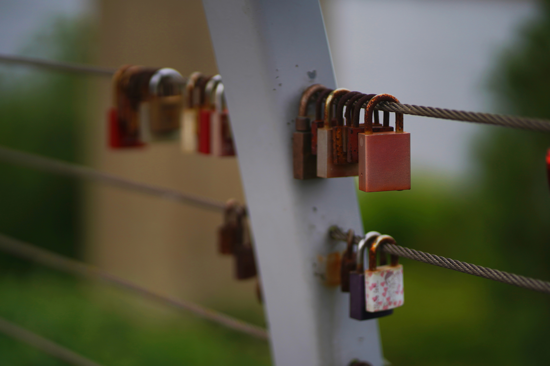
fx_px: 1299
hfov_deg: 23.9
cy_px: 183
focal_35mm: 85
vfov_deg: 16.1
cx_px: 275
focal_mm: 85
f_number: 1.8
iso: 100
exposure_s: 1/4000
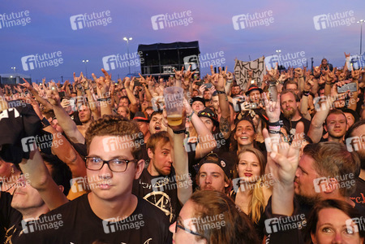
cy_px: 122
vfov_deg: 47.9
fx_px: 274
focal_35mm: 27
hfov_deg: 67.4
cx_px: 182
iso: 1000
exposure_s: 1/250
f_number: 2.8
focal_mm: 18
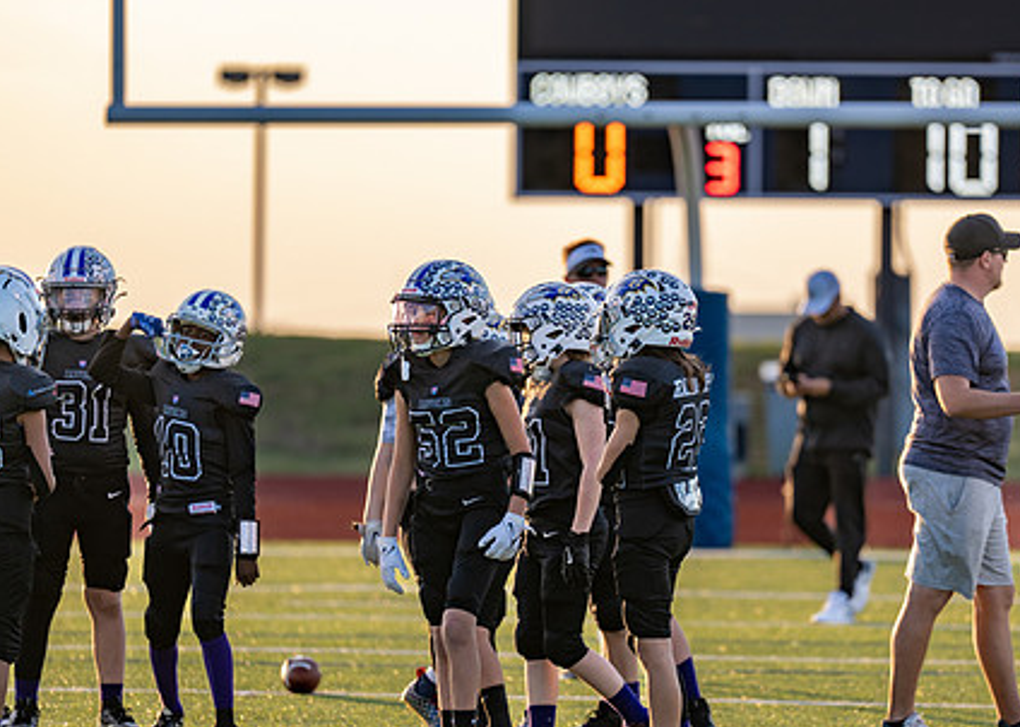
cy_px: 416
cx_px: 650
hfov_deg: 6.9
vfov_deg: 4.9
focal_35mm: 293
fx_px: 8480
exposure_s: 1/400
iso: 100
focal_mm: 200
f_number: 2.8
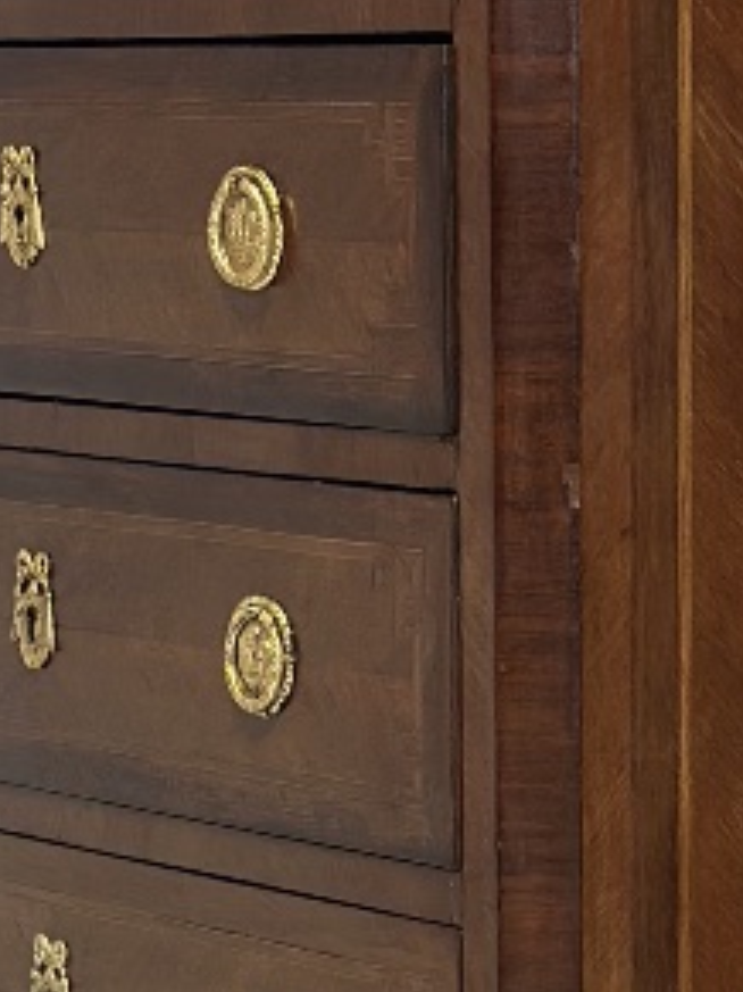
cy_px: 1217
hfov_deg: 7.5
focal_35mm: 198
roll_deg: -1.5
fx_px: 5671
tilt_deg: -11.3
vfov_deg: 9.8
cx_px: 511
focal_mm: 6.86
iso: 125
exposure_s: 1/50
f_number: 1.78
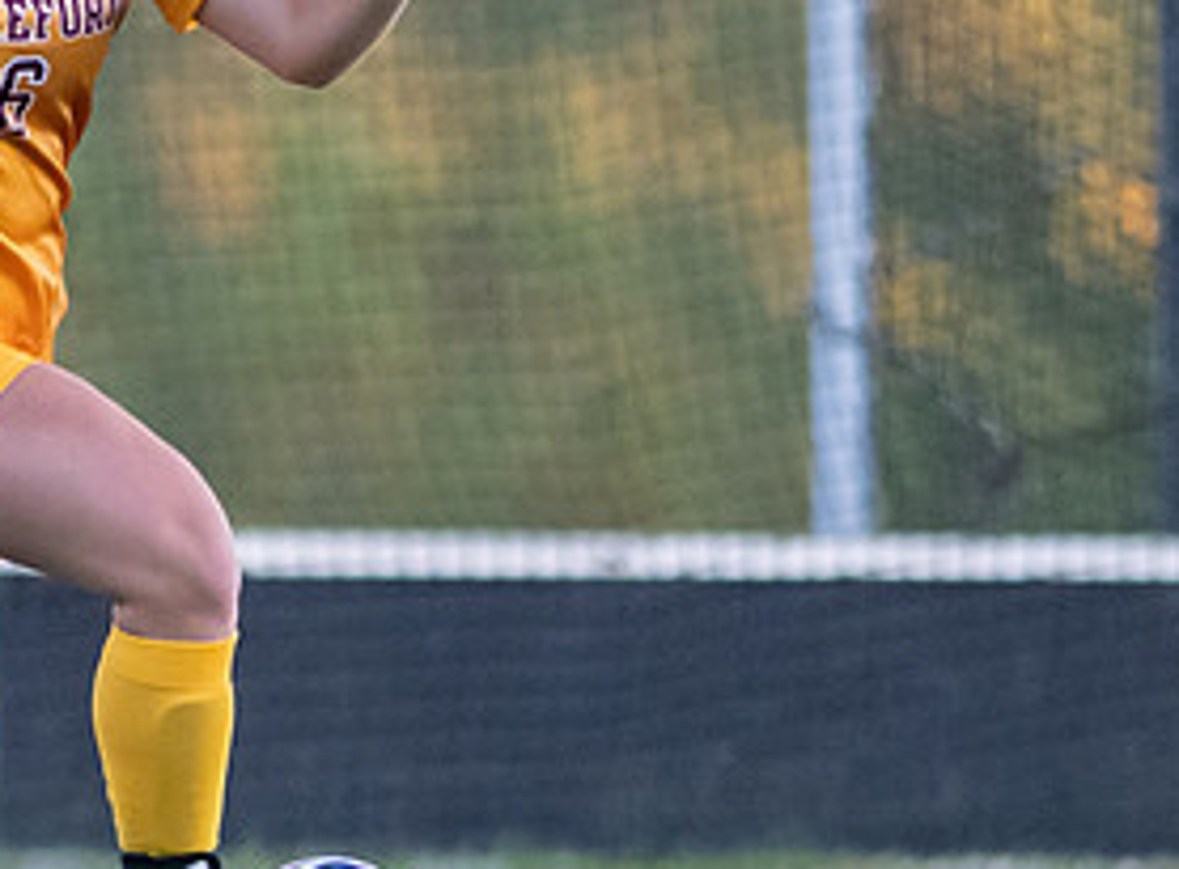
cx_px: -473
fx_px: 63105
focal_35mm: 1864
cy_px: 440
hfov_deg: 1.1
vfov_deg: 0.8
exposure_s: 1/1600
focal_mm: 300
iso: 1800
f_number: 2.8
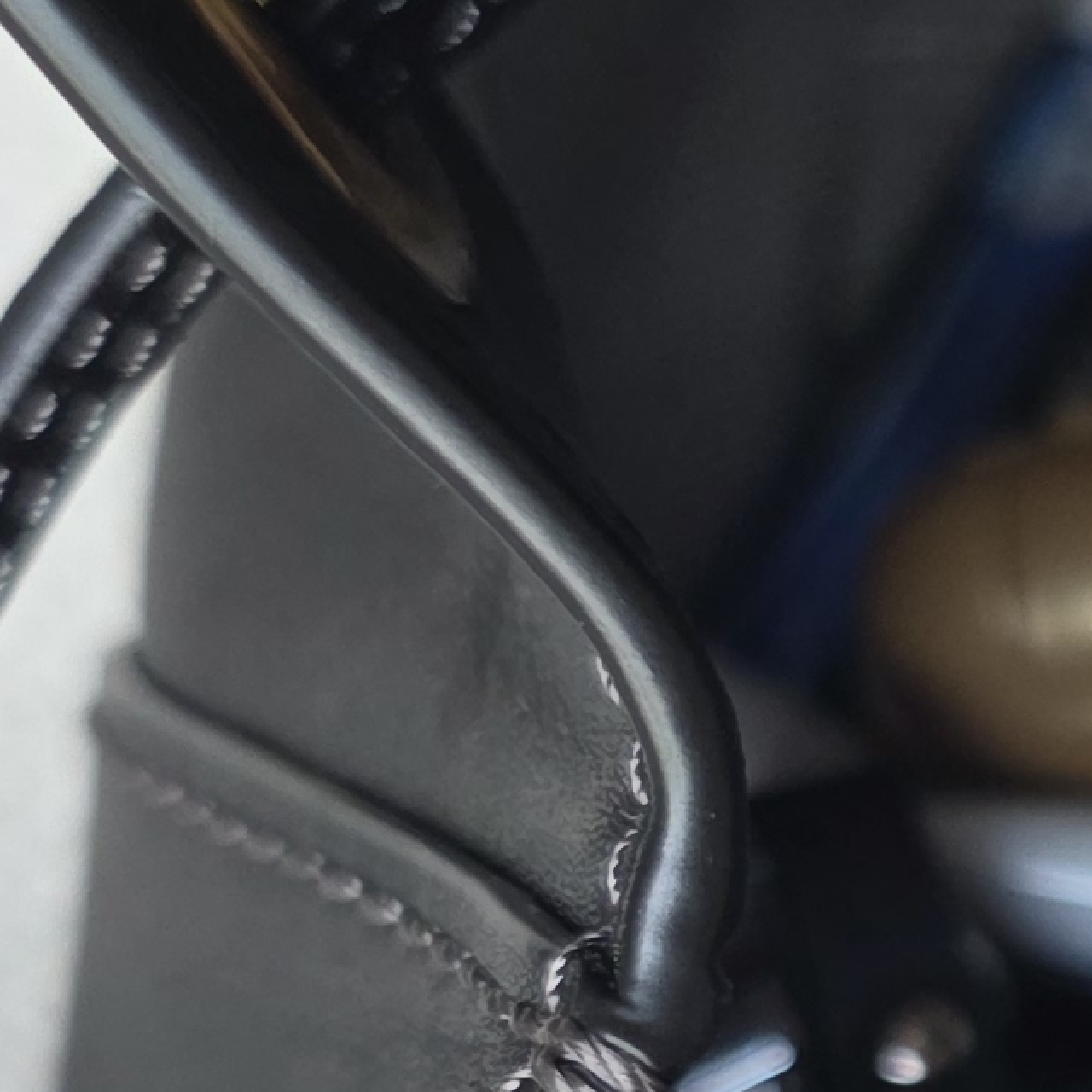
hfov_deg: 12.9
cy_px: 995
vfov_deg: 13.6
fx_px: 4533
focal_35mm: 127
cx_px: 1742
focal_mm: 6.25
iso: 320
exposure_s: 1/120
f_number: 1.7
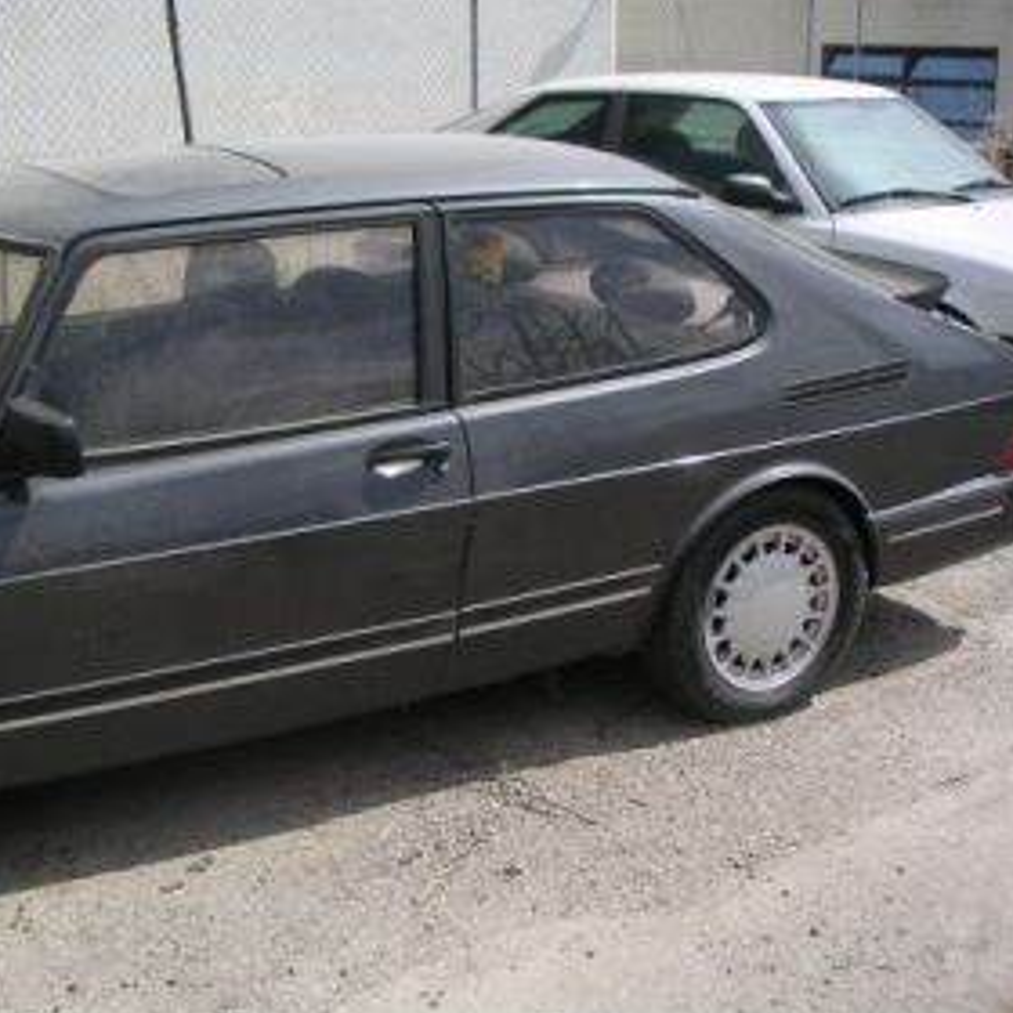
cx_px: 391
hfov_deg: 36.6
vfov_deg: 36.8
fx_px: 1523
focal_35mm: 46
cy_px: 510
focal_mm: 6
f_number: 2.8
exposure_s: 1/750
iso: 50
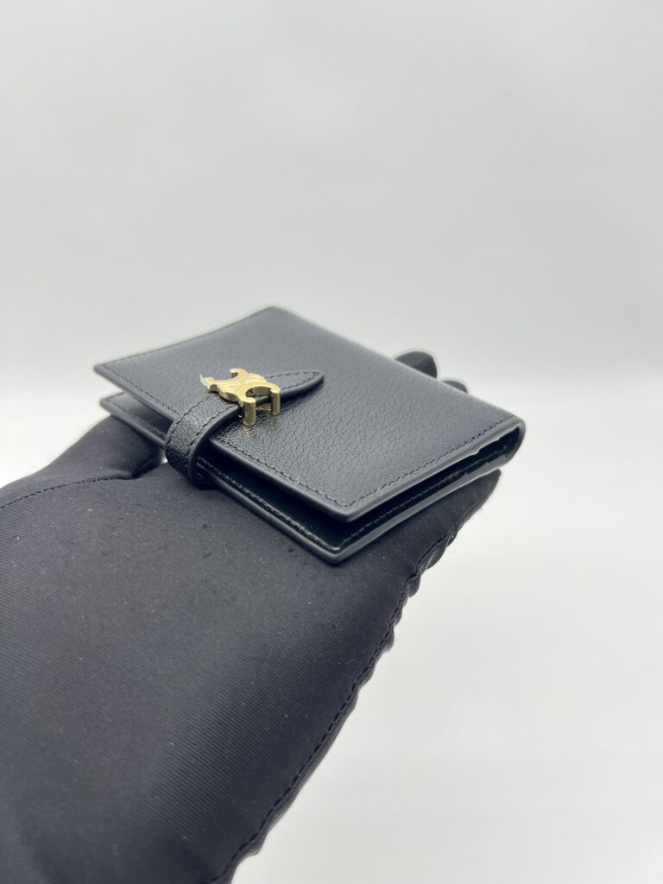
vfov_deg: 67.3
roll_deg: +0.6
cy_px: 442
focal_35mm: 26
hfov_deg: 53.1
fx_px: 664
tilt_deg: -33.9
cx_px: 332
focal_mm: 5.7
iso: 40
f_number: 1.5
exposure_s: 1/100
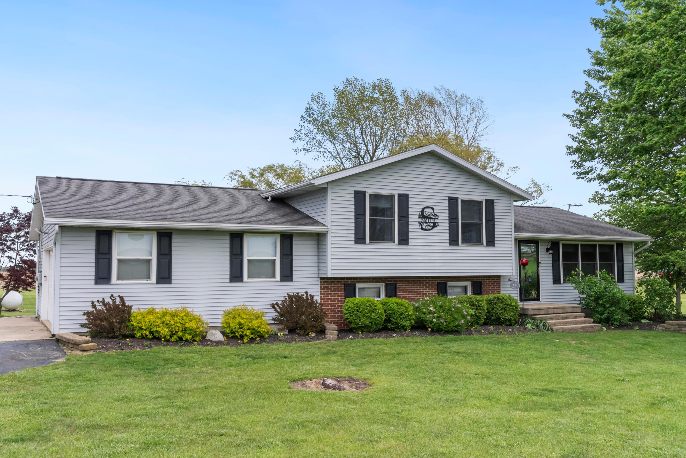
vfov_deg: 41.2
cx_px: 343
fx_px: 610
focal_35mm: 32
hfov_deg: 58.7
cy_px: 229
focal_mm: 32
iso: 800
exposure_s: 1/640
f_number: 9
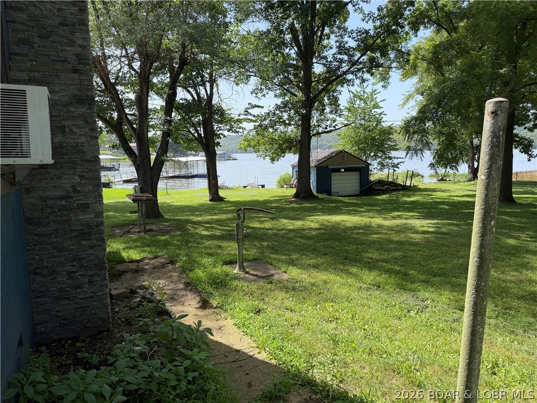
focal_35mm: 24
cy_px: 202
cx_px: 268
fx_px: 372
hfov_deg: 71.6
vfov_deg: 56.8
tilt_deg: -7.1
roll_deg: +0.4
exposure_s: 1/2053
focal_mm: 6.76
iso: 100
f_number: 1.78
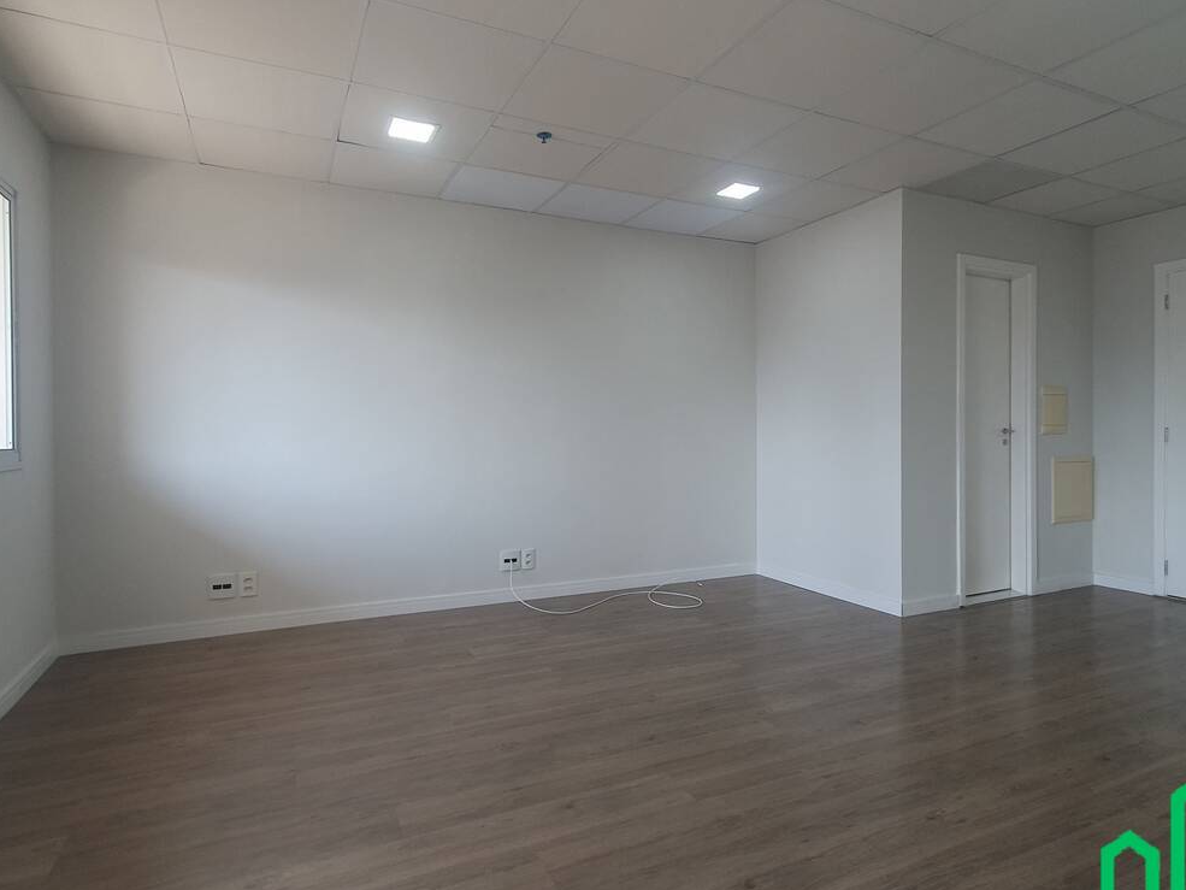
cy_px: 418
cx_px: 609
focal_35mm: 19
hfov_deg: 84.6
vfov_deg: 68.6
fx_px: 651
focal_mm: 1.8
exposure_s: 1/50
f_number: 2.2
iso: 50
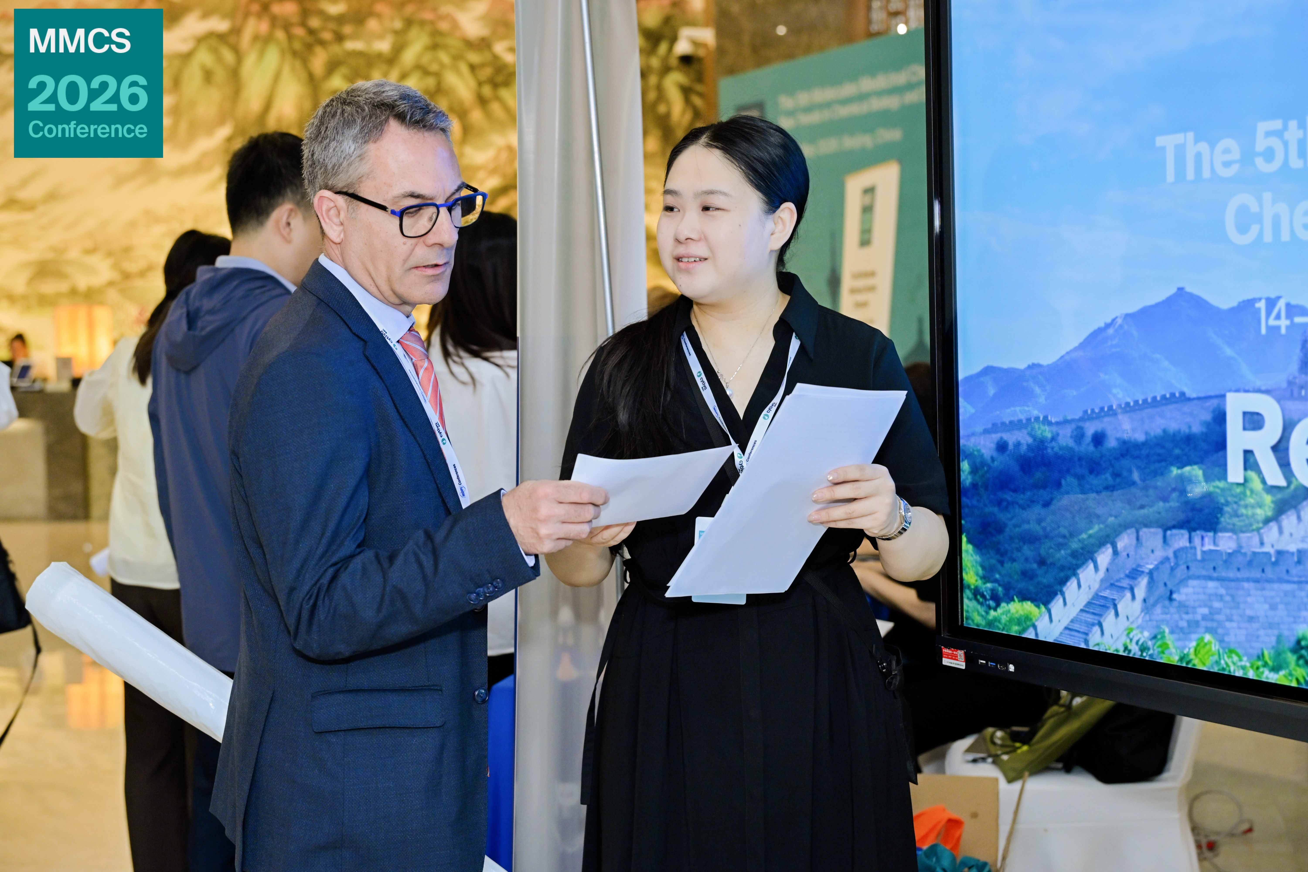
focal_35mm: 54
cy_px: 436
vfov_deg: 25.1
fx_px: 1962
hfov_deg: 36.9
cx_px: 654
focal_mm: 54
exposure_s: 1/125
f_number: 4
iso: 1000
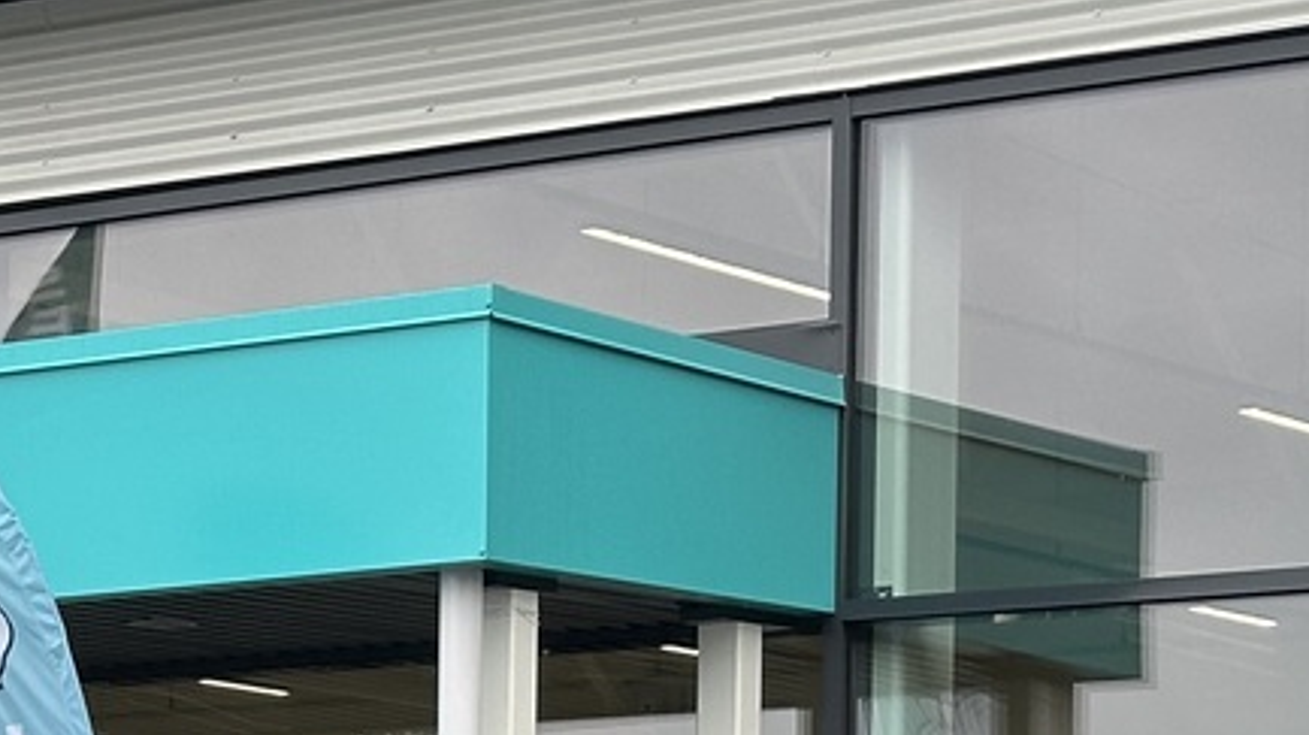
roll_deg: -0.6
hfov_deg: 12.1
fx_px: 6036
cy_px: 1292
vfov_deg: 6.8
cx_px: -254
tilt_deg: +0.5
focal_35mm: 174
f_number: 1.78
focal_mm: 6.86
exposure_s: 1/240
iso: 64
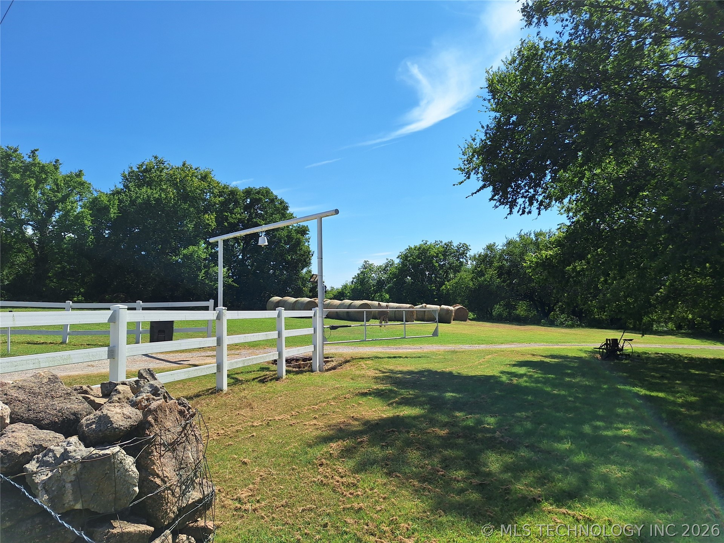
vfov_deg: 58.9
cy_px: 272
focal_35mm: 23
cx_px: 362
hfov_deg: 73.9
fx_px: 481
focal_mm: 5.54
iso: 40
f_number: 1.8
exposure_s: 1/3861
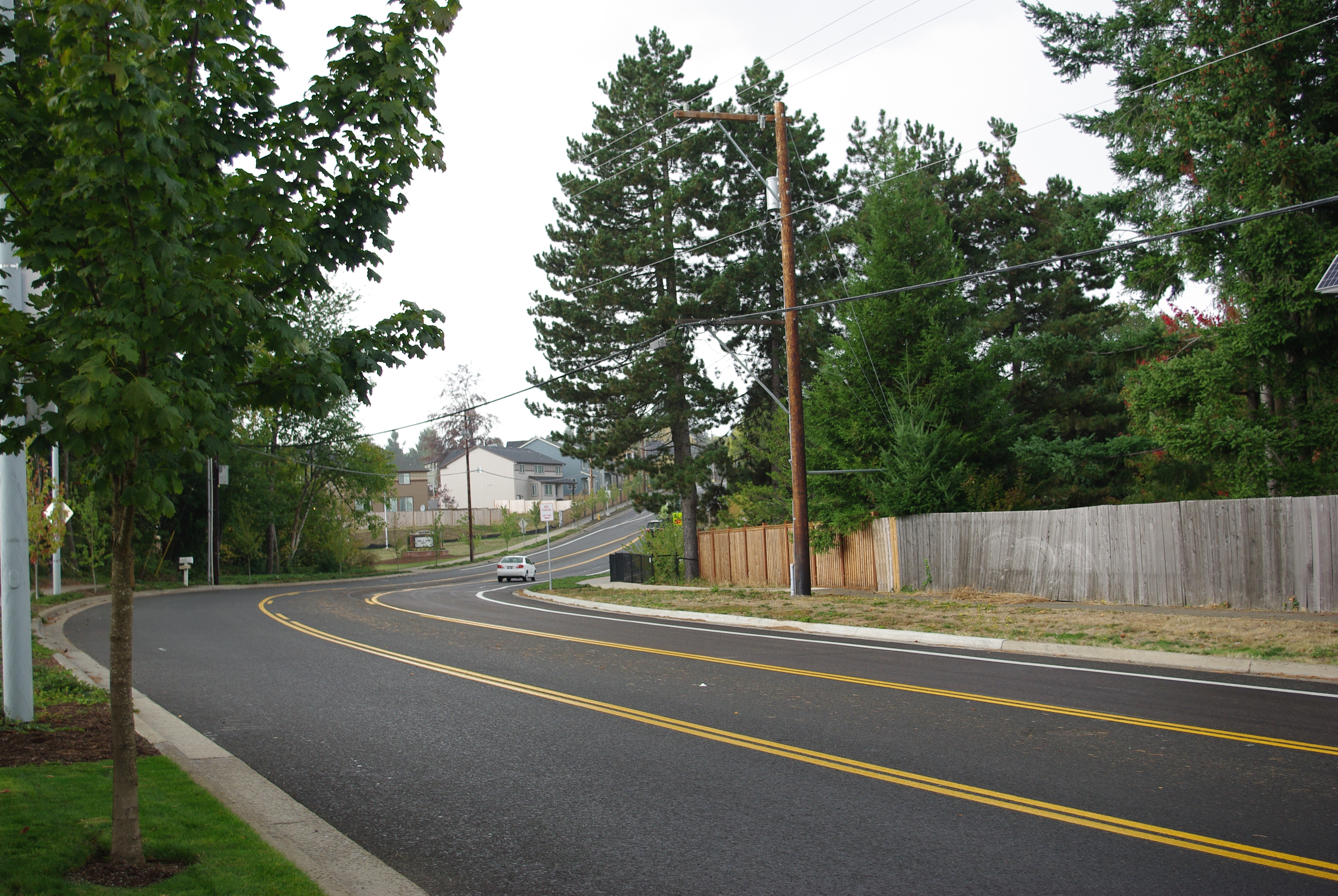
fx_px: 1563
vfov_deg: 32.0
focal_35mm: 42
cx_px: 669
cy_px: 448
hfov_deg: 46.3
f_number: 5.6
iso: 100
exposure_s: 1/90
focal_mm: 28.13
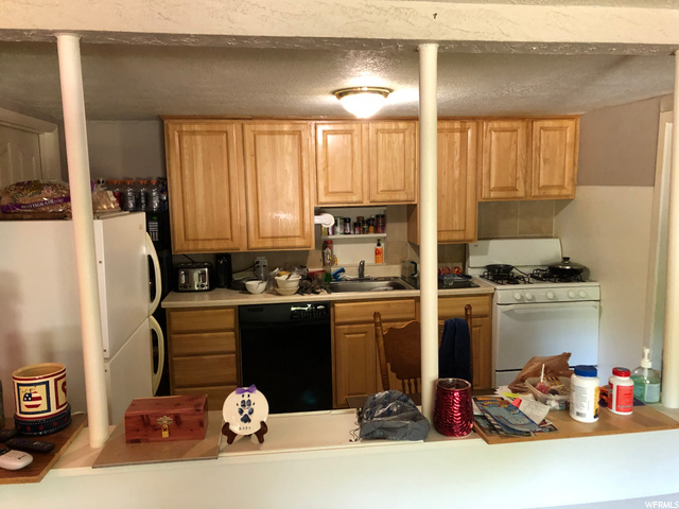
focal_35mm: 28
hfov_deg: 63.4
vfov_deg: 49.7
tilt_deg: -8.6
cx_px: 340
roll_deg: +0.0
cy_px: 254
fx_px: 549
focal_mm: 3.99
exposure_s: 1/15
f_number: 1.8
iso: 80
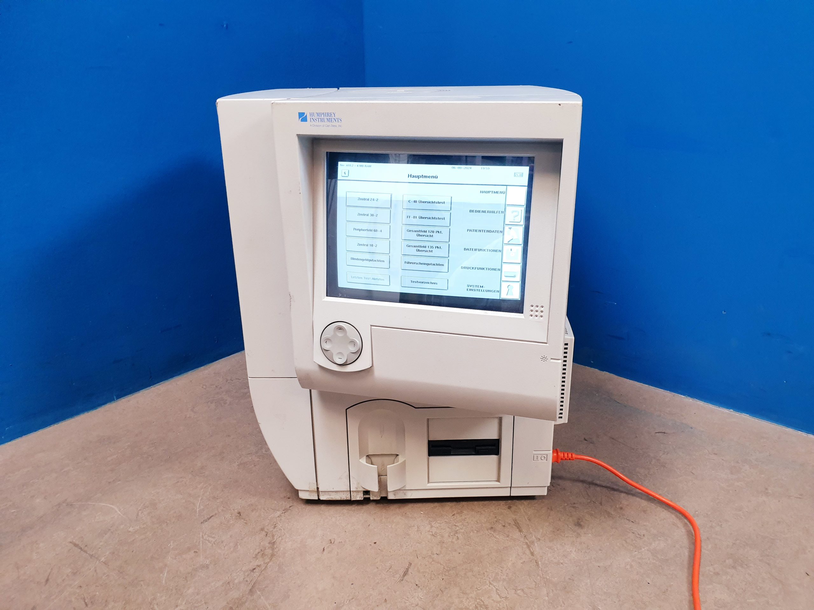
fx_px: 611
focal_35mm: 26
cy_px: 305
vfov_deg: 53.1
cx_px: 407
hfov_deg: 67.3
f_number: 2.4
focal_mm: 4.3
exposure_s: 1/50
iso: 200
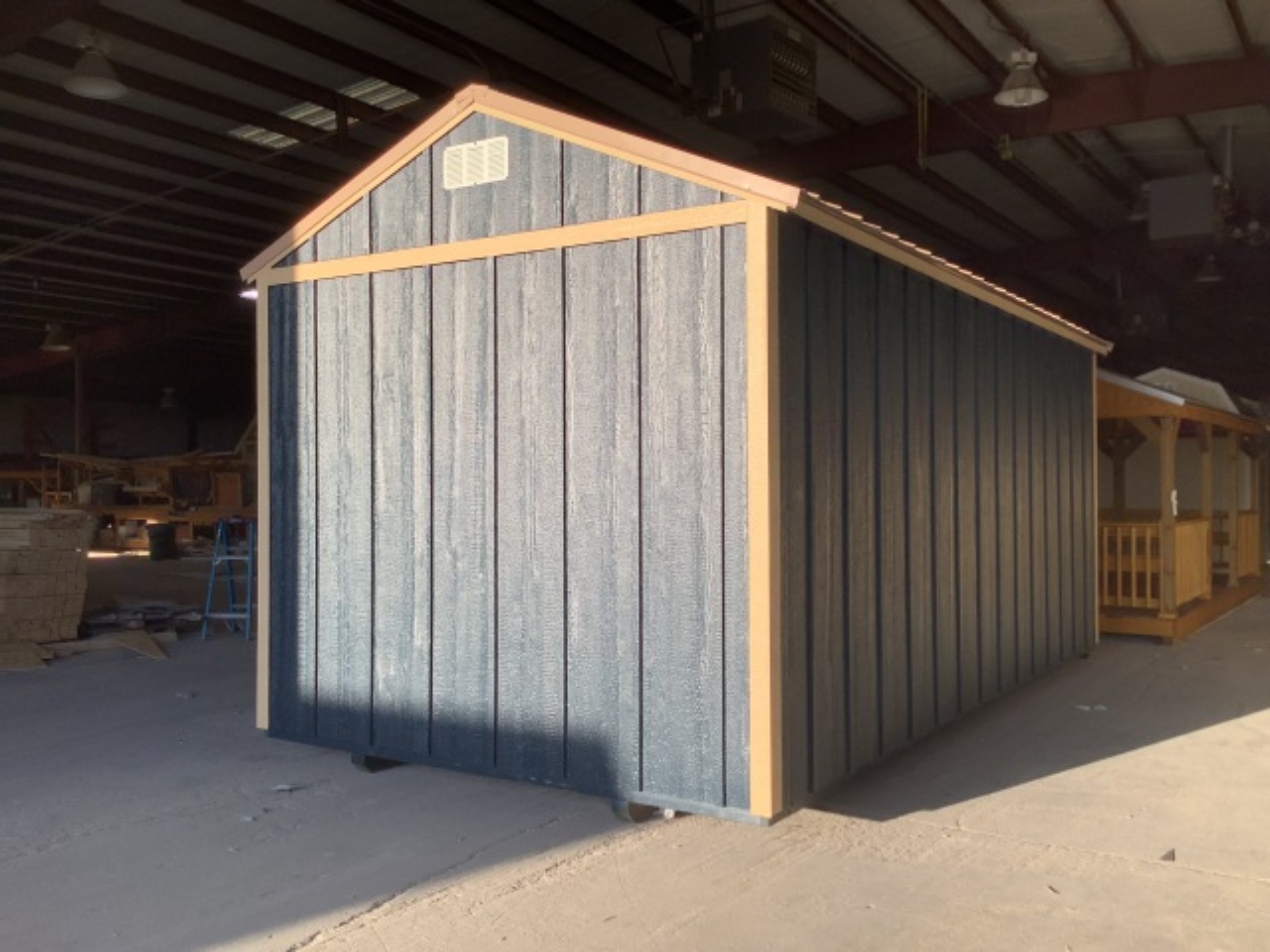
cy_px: 476
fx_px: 1137
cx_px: 635
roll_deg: +0.7
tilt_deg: +3.1
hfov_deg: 58.4
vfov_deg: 45.4
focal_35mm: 31
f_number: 2.4
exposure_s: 1/295
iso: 25
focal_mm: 3.3
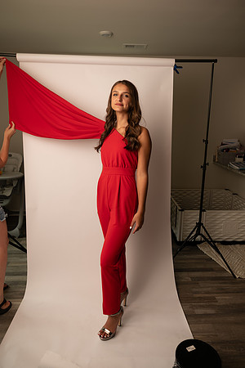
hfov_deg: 53.1
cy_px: 184
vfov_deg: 73.7
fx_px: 245
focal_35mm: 24
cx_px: 122
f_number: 3.2
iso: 100
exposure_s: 1/160
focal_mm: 24
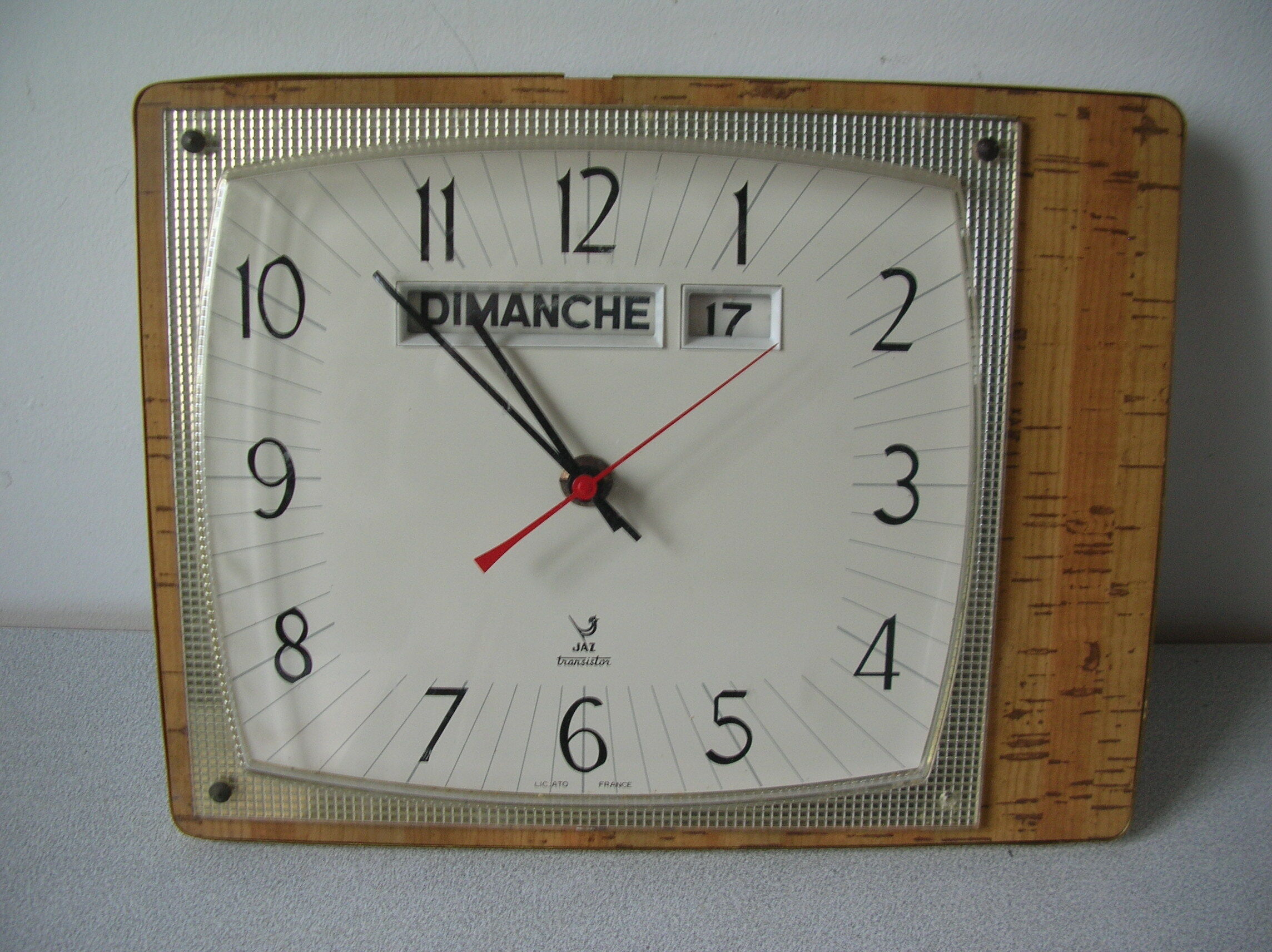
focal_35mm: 35
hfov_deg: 52.7
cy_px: 476
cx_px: 636
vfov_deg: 40.6
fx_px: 1285
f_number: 2.8
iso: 51
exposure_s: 1/6.4
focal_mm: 5.8
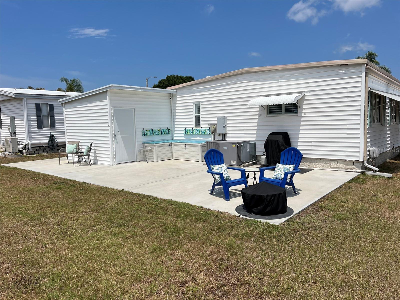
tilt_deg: -4.7
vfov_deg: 53.1
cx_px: 200
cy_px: 150
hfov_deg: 67.3
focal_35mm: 26
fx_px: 300
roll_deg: +1.4
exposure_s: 1/10870
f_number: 1.6
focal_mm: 5.1
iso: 50
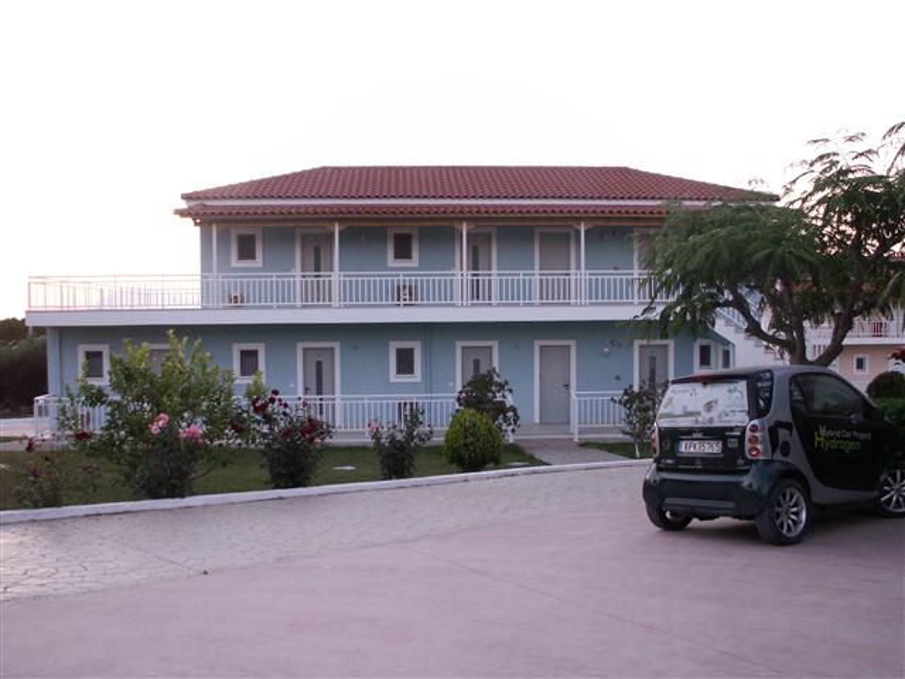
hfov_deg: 52.6
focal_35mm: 35
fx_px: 915
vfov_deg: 40.7
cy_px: 340
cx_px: 452
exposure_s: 1/40
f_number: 2.8
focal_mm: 5.86
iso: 125
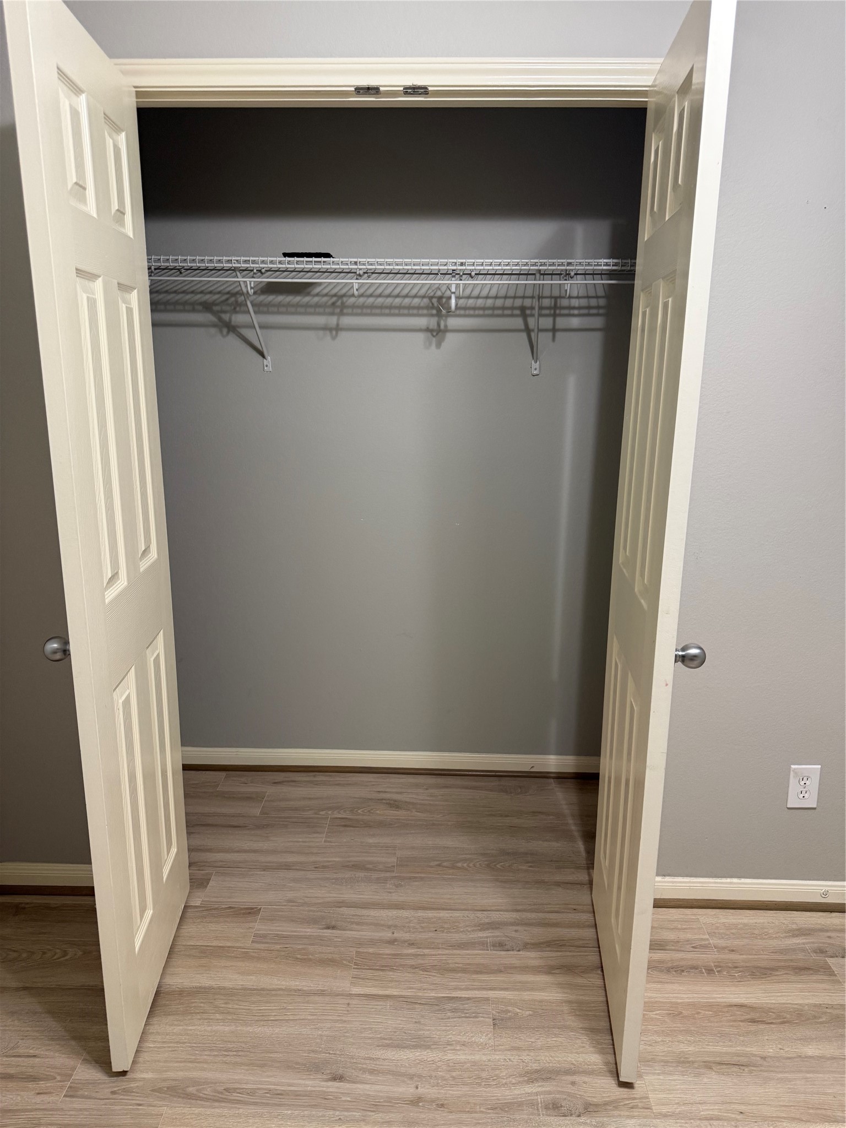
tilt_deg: -13.9
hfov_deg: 56.8
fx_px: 782
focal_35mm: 24
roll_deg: -0.9
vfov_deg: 71.6
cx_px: 423
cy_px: 564
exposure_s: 1/60
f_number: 1.78
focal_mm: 6.76
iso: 250
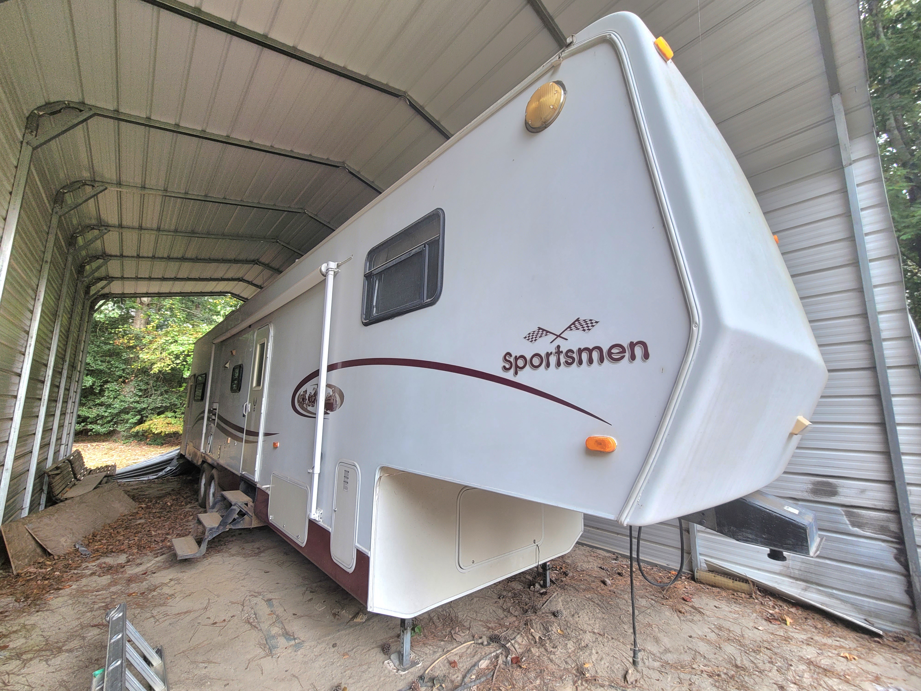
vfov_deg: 89.9
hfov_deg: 106.2
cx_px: 460
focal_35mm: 13
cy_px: 346
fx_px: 346
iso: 64
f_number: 2.2
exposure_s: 1/233
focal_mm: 2.2
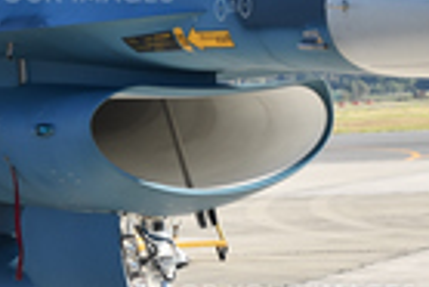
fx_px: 2958
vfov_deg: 5.5
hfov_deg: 8.3
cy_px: -8
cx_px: 49
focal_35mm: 248
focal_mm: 50
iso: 100
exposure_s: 1/400
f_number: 5.6
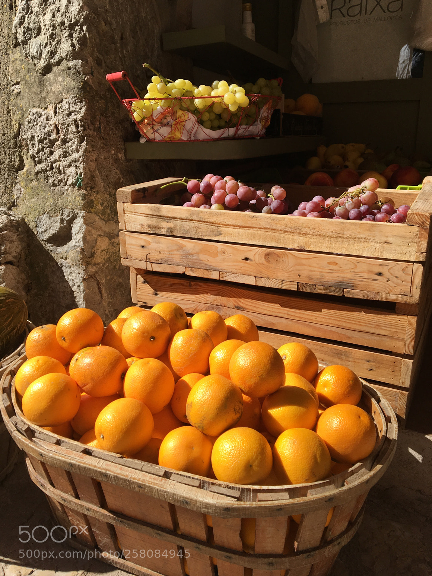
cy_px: 285
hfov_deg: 46.8
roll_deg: -0.4
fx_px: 499
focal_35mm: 30
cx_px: 219
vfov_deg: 60.0
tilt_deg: -14.4
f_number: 2.2
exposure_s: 1/1425
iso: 25
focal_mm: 4.15
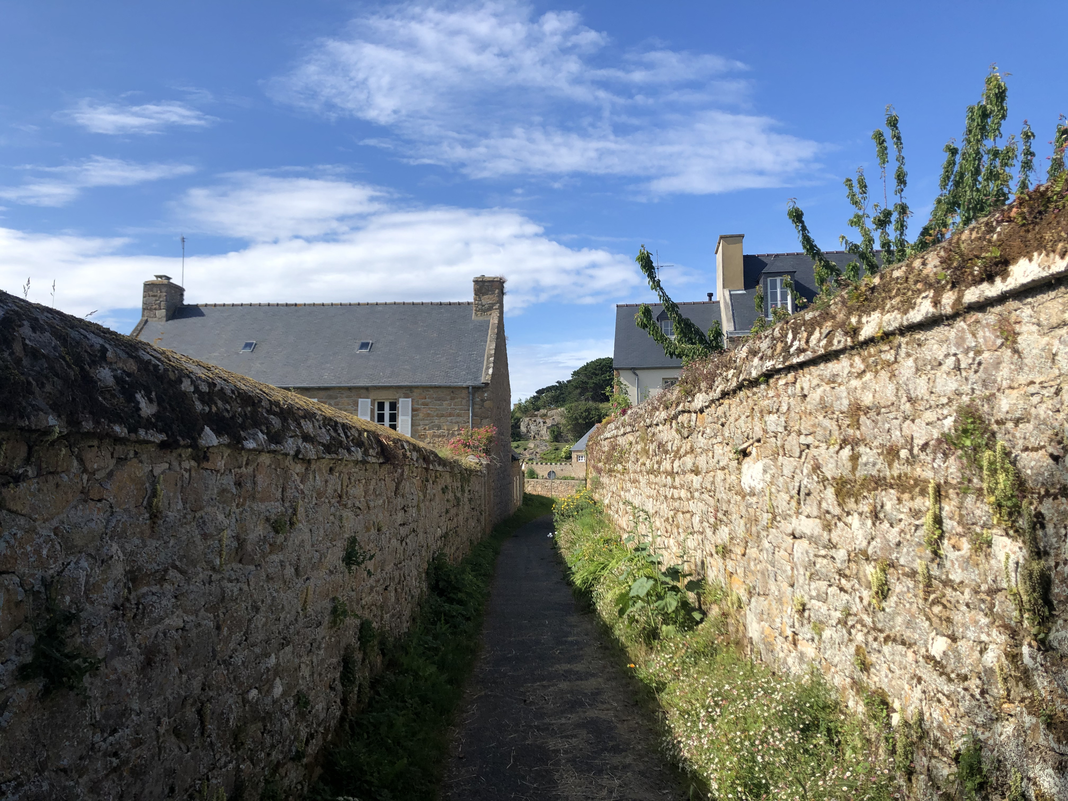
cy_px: 400
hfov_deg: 63.4
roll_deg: +1.4
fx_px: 864
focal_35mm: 28
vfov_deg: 49.7
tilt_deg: +3.8
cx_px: 534
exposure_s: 1/2024
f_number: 1.8
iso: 20
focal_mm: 4
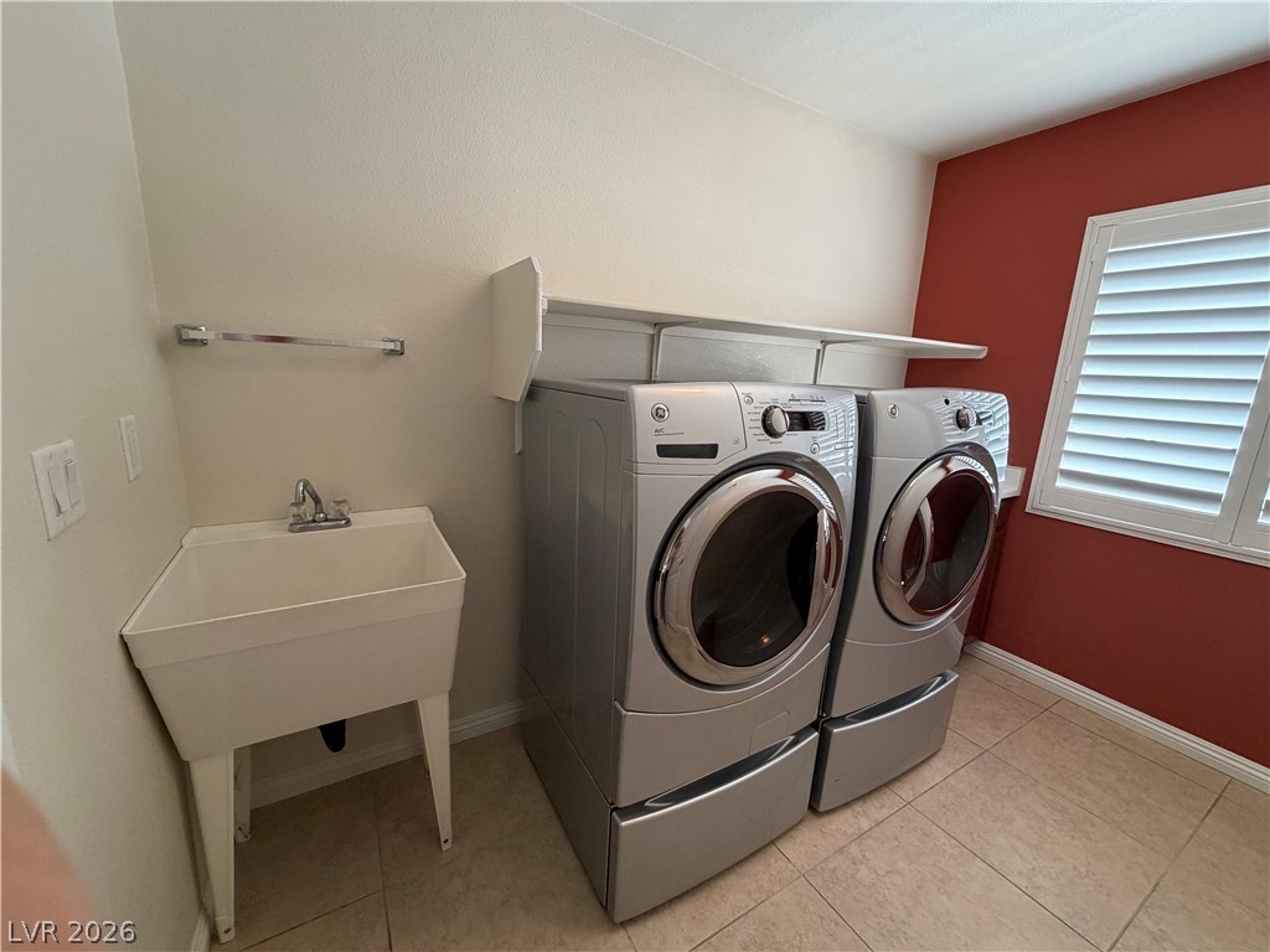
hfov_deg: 102.1
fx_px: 514
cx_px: 635
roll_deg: -2.1
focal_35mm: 14
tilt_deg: -12.3
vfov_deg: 85.7
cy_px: 476
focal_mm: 2.22
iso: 250
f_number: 2.2
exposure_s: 1/60
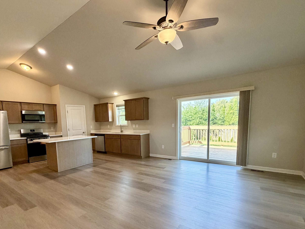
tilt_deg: -7.2
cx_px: 128
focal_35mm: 18
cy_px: 141
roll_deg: +2.0
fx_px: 159
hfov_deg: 87.0
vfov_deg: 70.6
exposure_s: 1/120
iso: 320
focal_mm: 2.22
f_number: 2.2
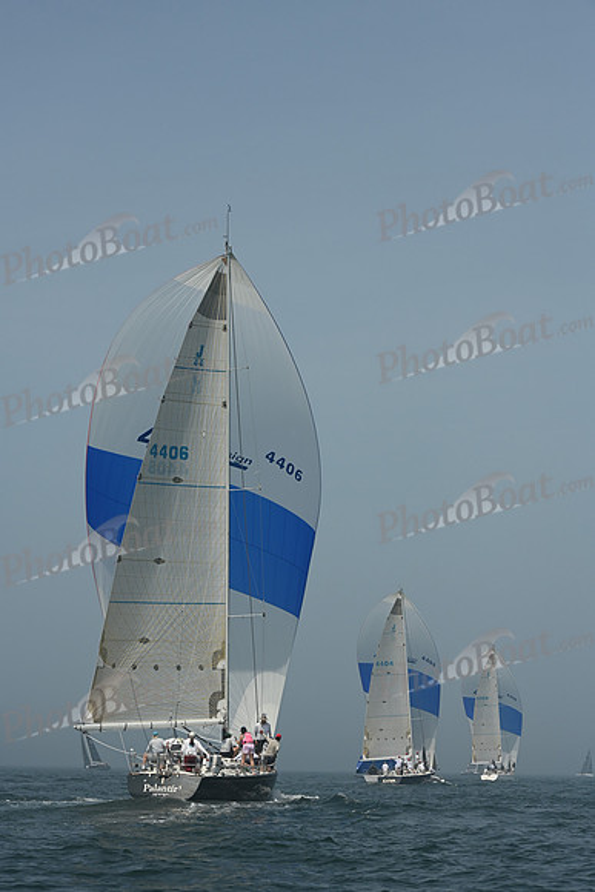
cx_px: 298
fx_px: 2354
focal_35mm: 95
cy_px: 446
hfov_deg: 14.4
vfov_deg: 21.5
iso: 320
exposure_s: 1/1250
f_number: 9
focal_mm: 95
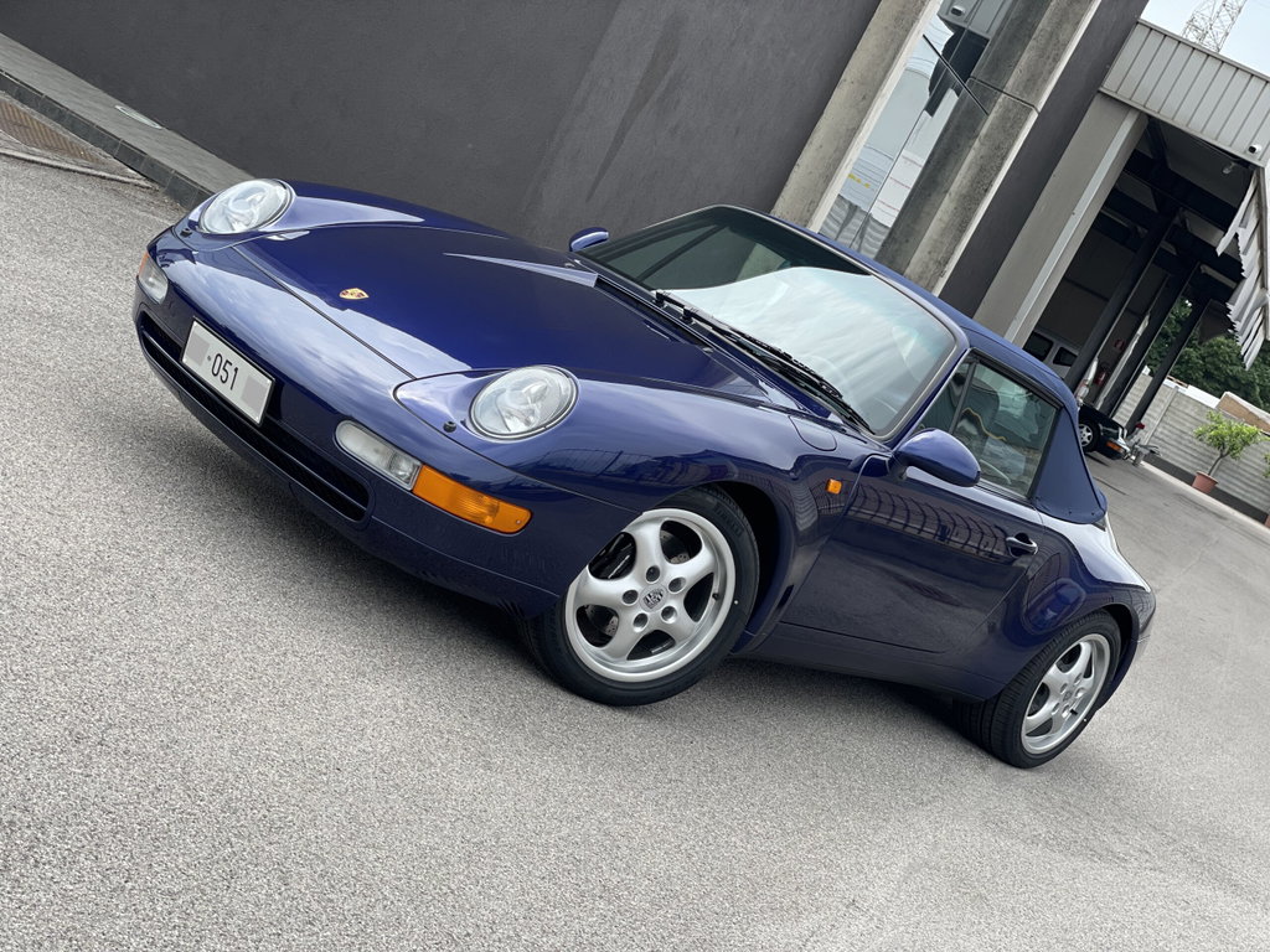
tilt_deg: -8.5
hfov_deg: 36.8
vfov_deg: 28.0
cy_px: 476
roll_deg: -27.9
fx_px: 1908
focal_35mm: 52
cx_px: 635
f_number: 2
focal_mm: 6
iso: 32
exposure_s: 1/1043
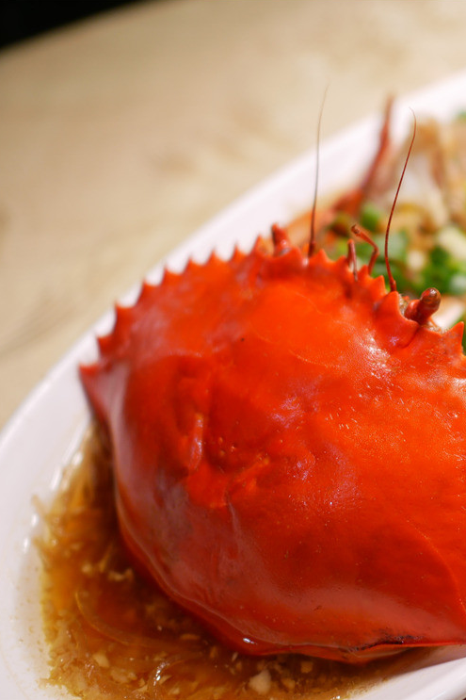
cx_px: 419
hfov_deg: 30.5
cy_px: 349
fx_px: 816
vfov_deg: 46.4
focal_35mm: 42
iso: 200
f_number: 1.7
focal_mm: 15
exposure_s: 1/80
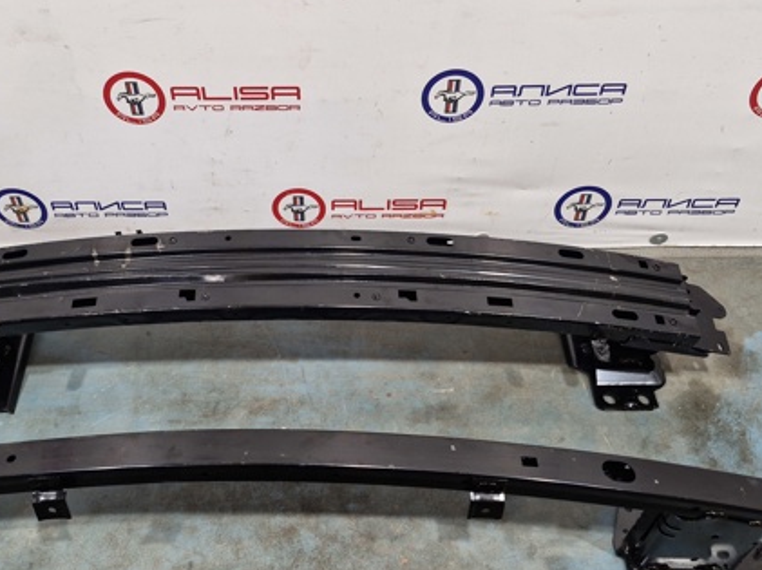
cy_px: 273
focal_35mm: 35
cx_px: 328
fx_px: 770
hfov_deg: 52.5
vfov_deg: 40.6
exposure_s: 1/100
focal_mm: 5.54
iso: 320
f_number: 1.8
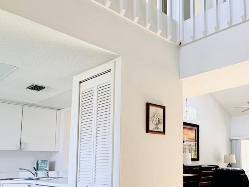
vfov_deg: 39.8
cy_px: 134
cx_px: 192
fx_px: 252
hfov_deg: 50.1
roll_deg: +0.6
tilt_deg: +6.2
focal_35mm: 35
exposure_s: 1/120
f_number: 2.2
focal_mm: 2.22
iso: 200
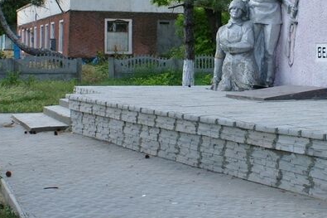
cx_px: 264
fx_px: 744
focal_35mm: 82
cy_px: 45
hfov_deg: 24.4
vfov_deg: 16.5
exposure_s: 1/125
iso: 100
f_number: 10
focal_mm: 20
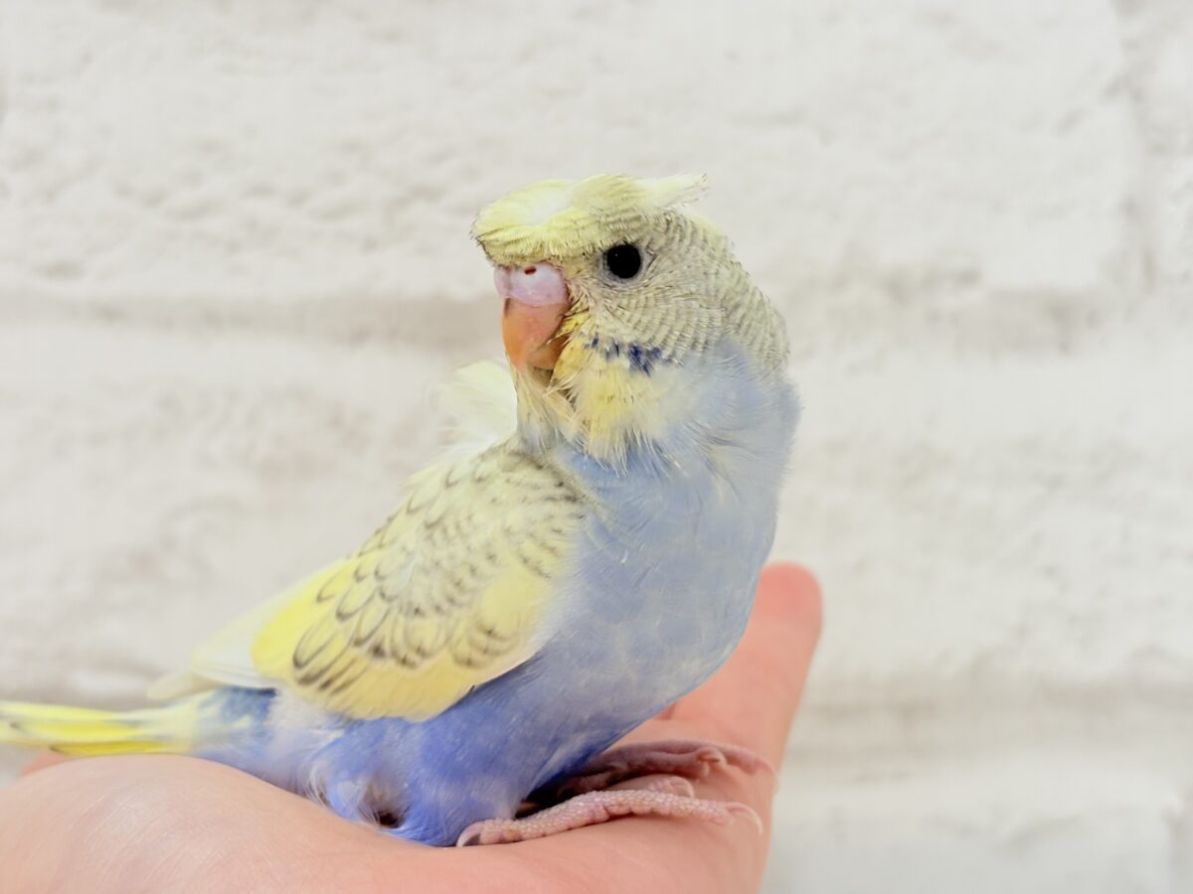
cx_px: 596
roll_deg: +1.0
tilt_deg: -1.3
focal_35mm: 52
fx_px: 1792
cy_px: 447
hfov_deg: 36.8
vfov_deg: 28.0
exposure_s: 1/100
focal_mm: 5.96
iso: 80
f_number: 1.6
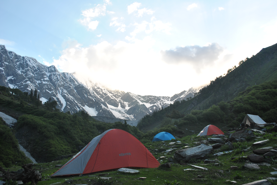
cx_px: 138
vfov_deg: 37.0
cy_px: 92
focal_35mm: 36
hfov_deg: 53.1
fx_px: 277
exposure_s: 1/125
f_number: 5.6
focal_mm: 24
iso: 100
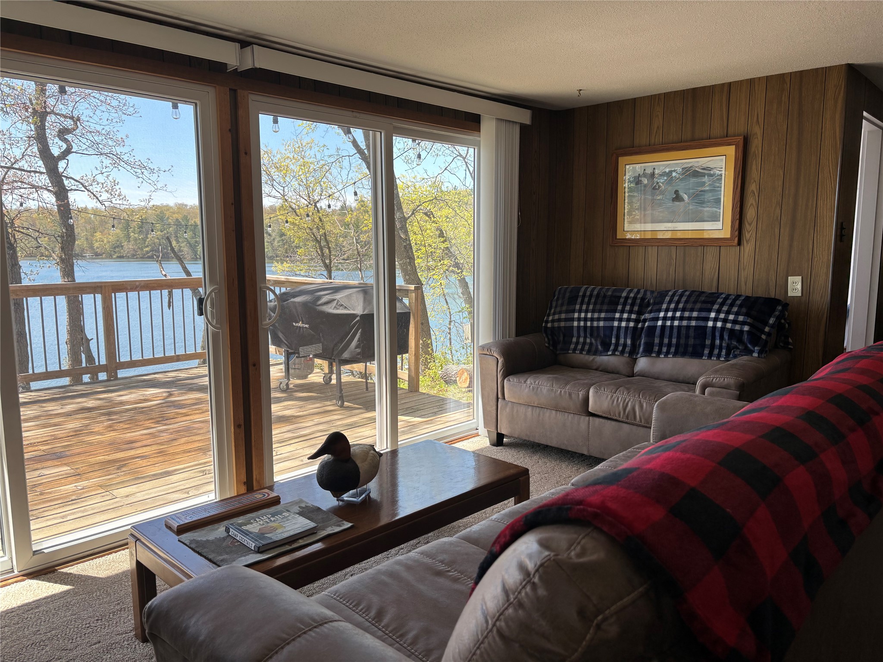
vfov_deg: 53.1
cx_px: 442
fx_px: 663
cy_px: 331
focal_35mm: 26
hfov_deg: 67.3
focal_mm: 5.96
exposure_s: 1/364
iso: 50
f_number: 1.6
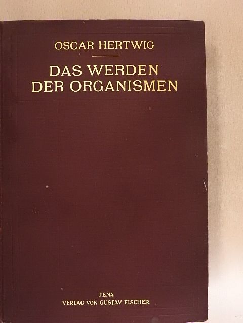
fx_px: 374
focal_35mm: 40
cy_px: 162
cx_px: 122
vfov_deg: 46.8
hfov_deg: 36.0
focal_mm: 7.2
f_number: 3.8
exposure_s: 1/80
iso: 1600
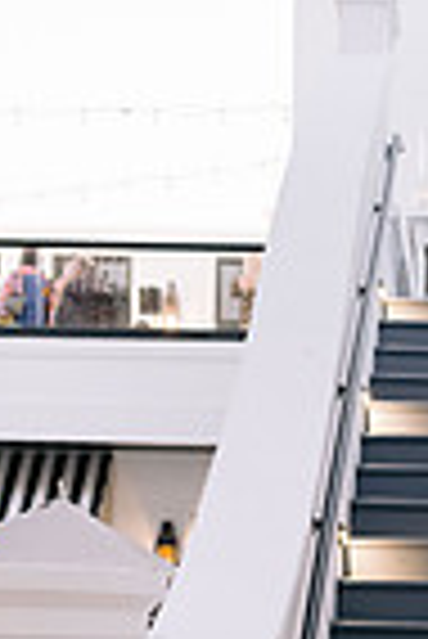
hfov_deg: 12.2
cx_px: 469
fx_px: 1975
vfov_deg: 17.6
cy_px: 742
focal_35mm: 111
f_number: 2.8
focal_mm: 35
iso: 1600
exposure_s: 1/100
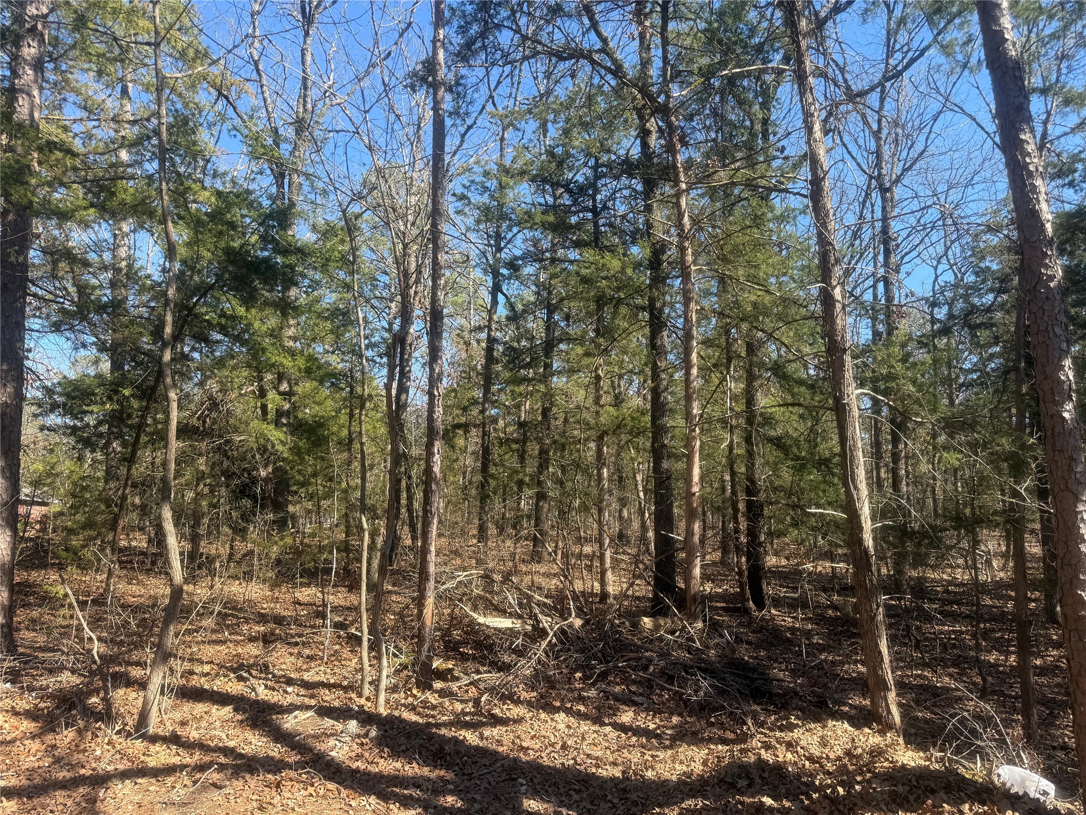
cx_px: 543
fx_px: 753
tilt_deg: +10.7
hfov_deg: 71.6
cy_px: 408
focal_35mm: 24
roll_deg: +0.5
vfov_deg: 56.8
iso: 80
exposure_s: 1/1250
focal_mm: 6.76
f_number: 1.78
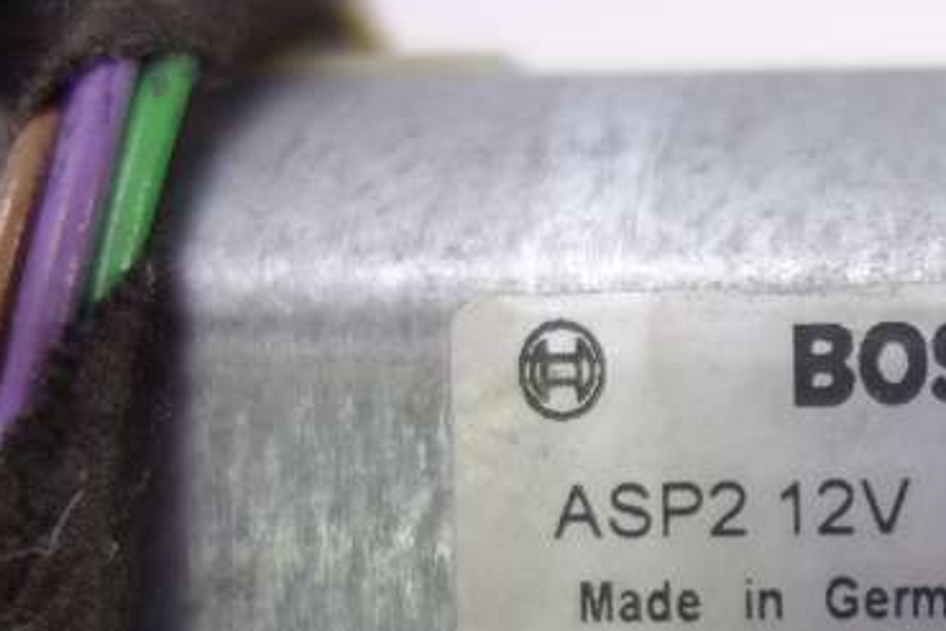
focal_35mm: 62
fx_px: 1630
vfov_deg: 21.6
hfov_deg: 30.7
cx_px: 872
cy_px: 510
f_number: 2.2
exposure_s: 1/100
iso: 125
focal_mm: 10.4
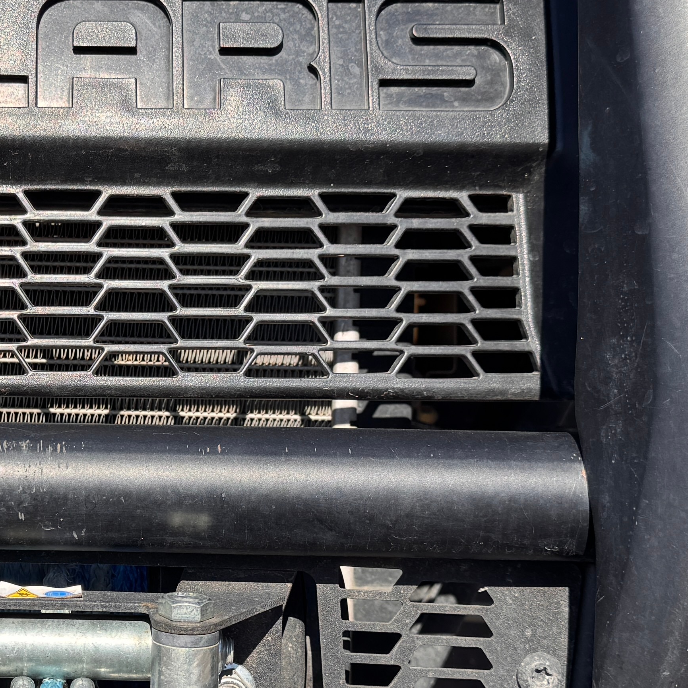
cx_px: 47
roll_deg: -0.3
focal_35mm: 70
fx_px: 1574
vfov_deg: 24.7
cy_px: 331
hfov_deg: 23.9
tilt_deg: +0.0
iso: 80
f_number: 1.78
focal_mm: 6.76
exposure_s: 1/2174
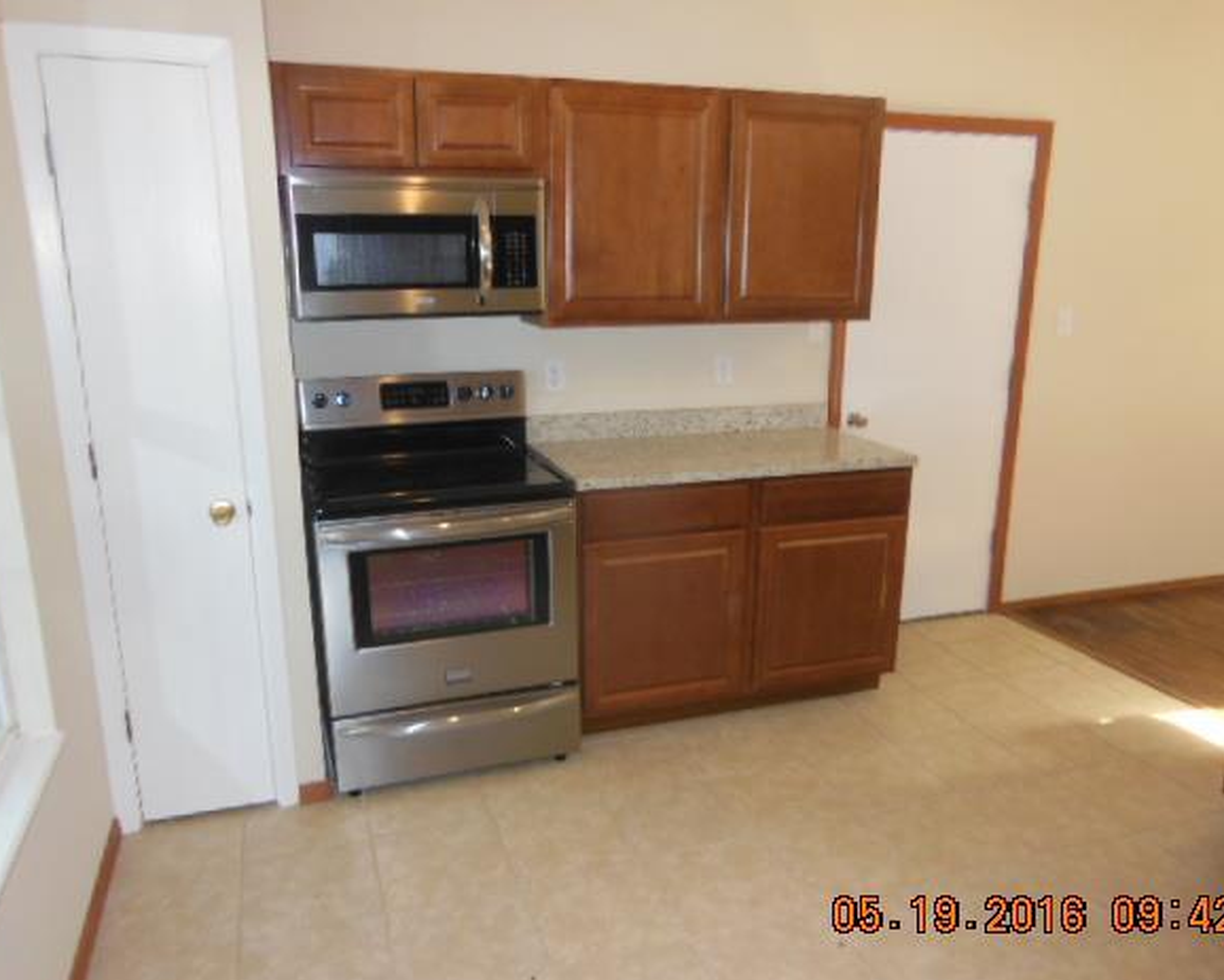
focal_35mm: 27
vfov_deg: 53.2
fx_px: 979
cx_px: 616
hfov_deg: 64.0
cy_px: 506
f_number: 3.5
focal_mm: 4.5
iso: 320
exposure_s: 1/25
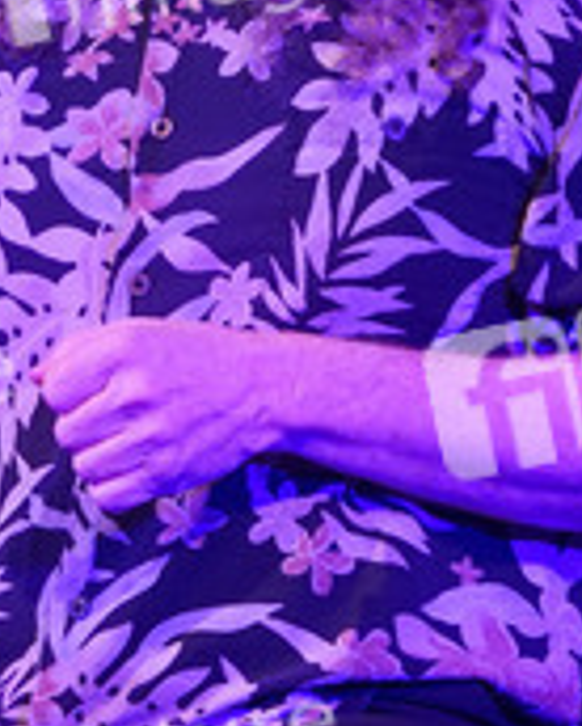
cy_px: 169
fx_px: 20483
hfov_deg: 1.6
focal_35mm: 953
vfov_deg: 2.0
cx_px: 257
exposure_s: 1/500
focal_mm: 437
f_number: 6.3
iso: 3200
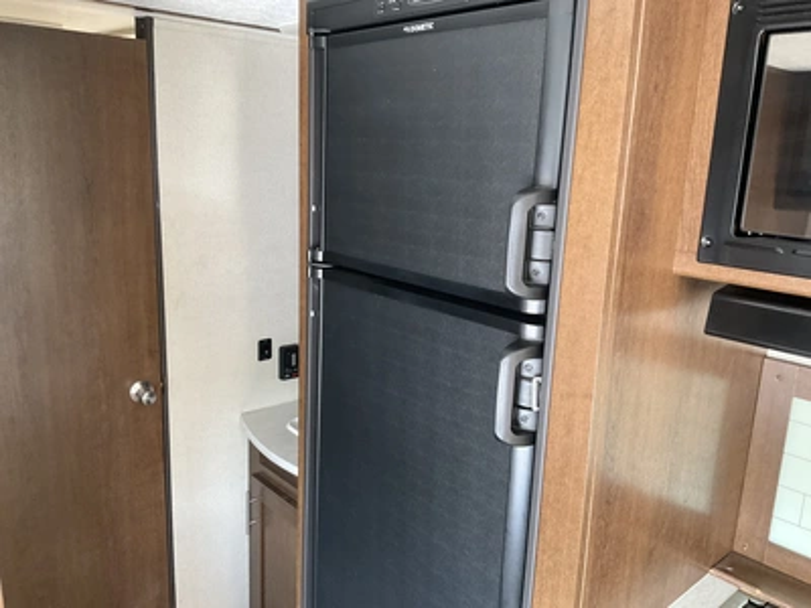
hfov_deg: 61.7
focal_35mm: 29
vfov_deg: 48.2
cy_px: 304
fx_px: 679
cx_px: 406
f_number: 1.8
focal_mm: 3
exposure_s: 1/60
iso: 200
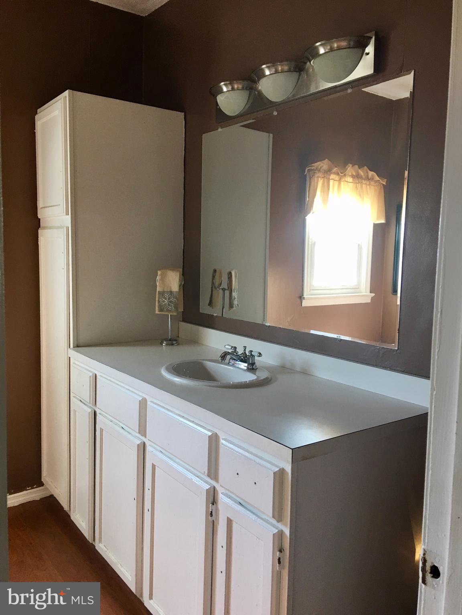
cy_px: 308
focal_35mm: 29
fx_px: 516
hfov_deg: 48.2
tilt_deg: -6.4
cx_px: 231
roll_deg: -1.8
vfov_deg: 61.7
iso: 40
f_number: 2.2
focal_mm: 4.15
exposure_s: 1/30
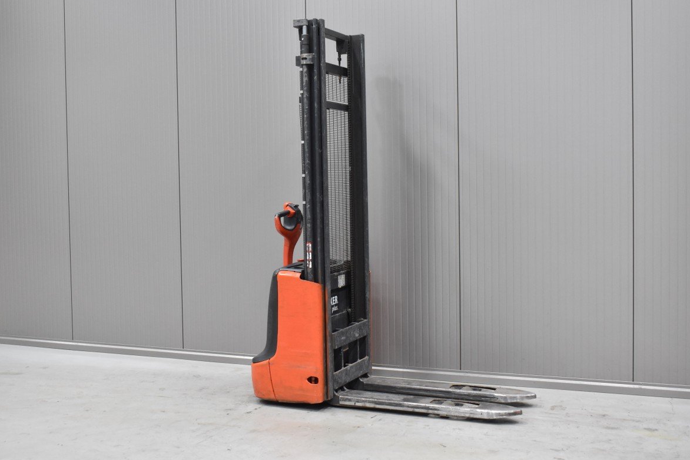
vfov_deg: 31.2
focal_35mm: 43
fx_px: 824
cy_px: 227
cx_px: 343
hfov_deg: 45.4
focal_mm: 28
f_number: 5
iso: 1600
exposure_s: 1/40
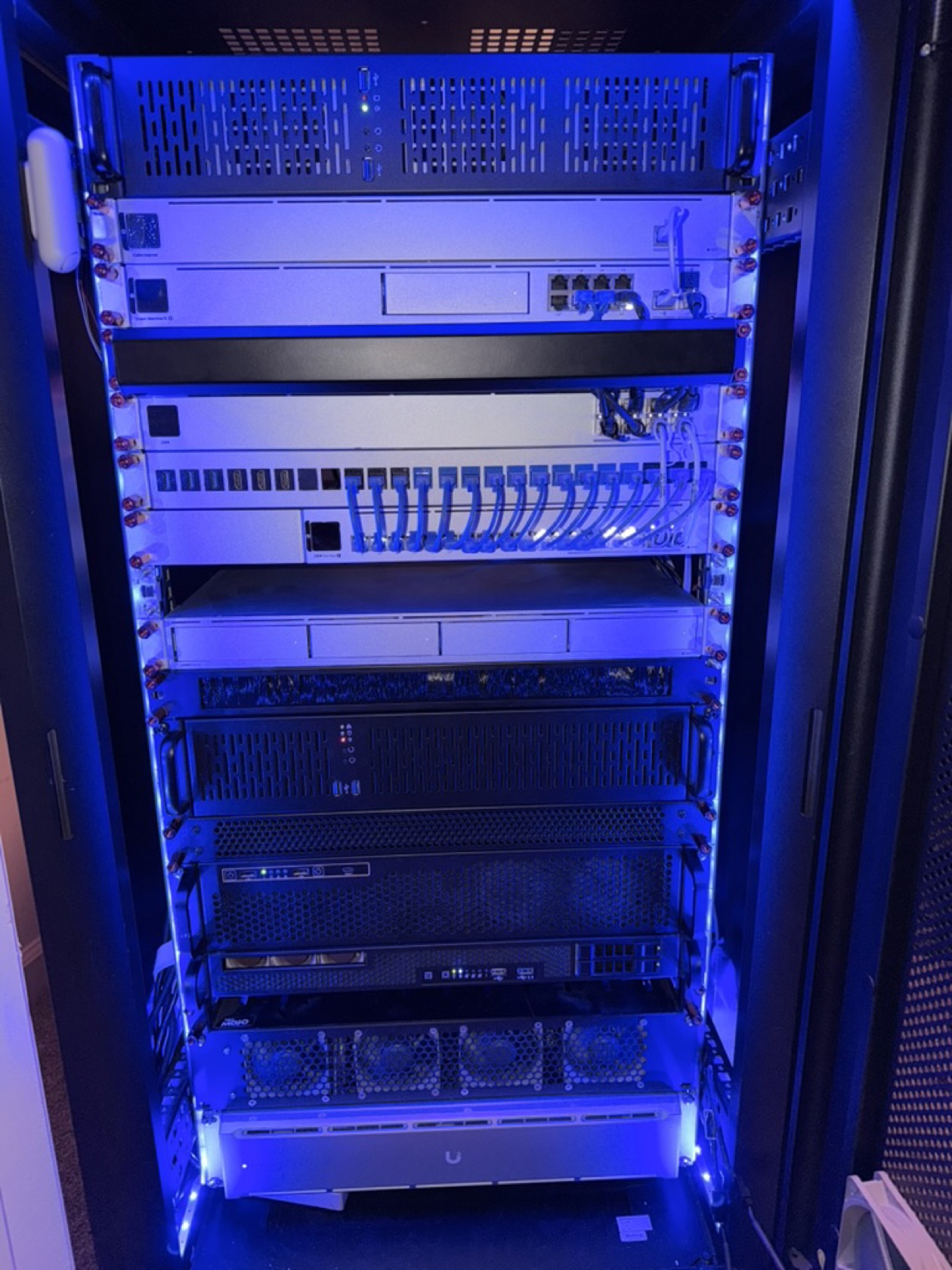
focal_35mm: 24
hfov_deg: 56.8
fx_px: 880
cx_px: 476
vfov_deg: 71.6
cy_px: 635
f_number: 1.78
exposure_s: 1/17
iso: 50
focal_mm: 6.76
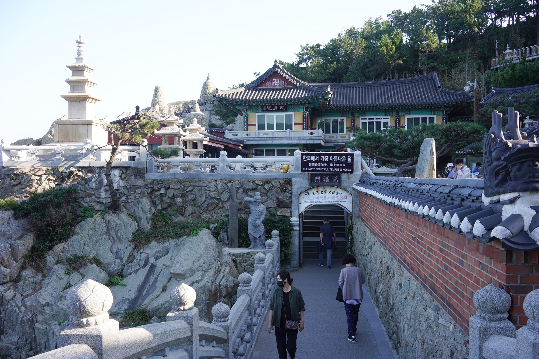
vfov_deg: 37.9
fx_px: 524
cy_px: 180
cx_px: 270
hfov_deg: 54.4
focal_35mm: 35
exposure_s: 1/100
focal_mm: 35
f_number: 11
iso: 400
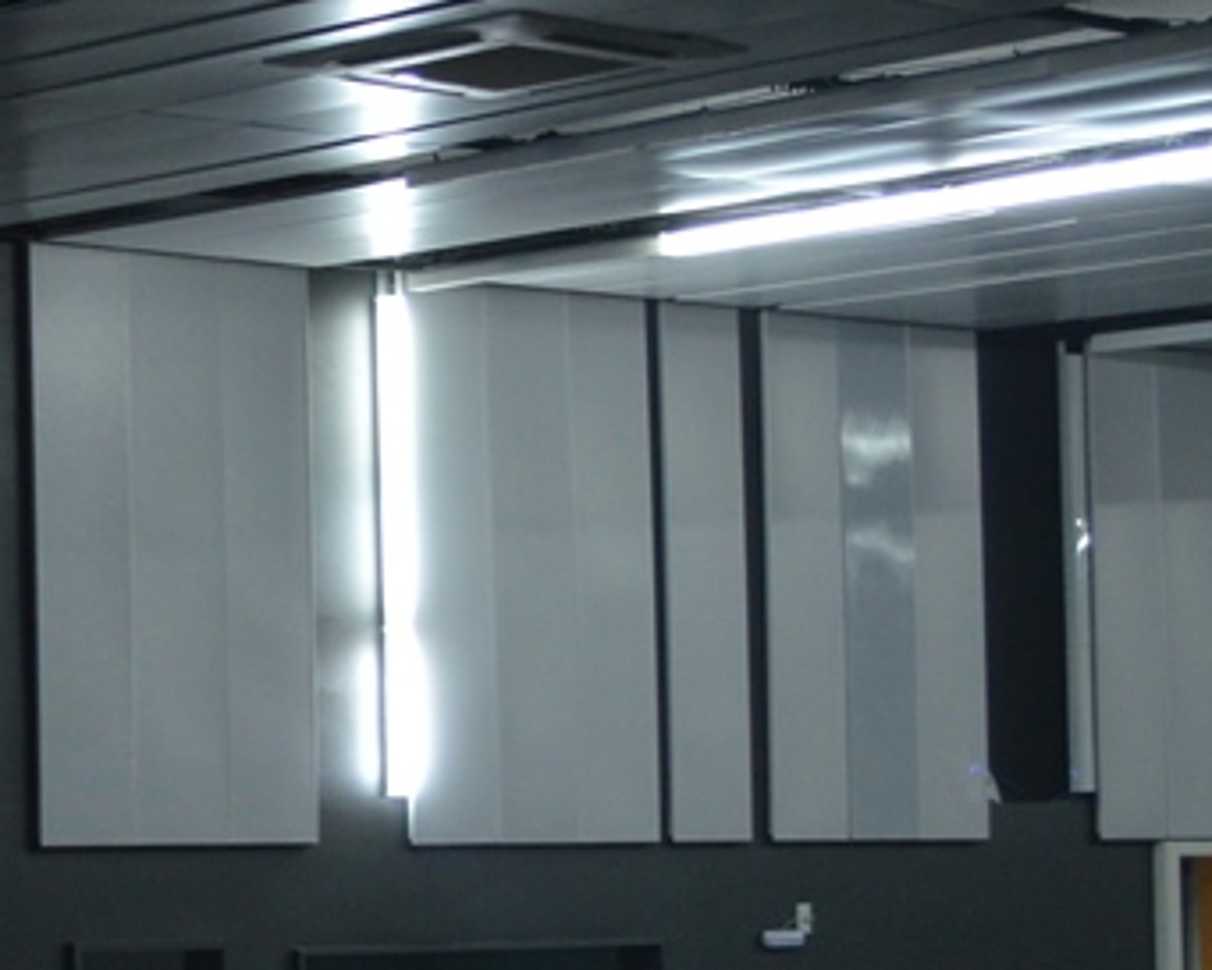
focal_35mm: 134
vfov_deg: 11.5
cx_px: -409
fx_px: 4808
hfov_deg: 13.8
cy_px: 718
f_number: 4
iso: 560
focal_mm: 24
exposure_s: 1/15
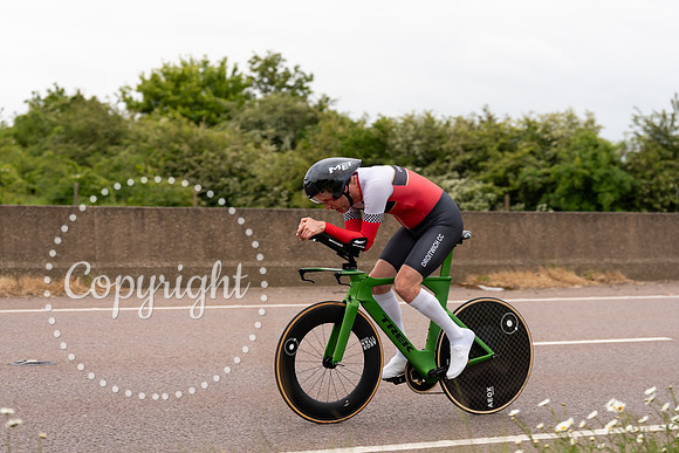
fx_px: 1566
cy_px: 226
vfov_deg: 16.5
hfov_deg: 24.5
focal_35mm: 83
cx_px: 340
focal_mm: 83
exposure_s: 1/1000
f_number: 3.5
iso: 250
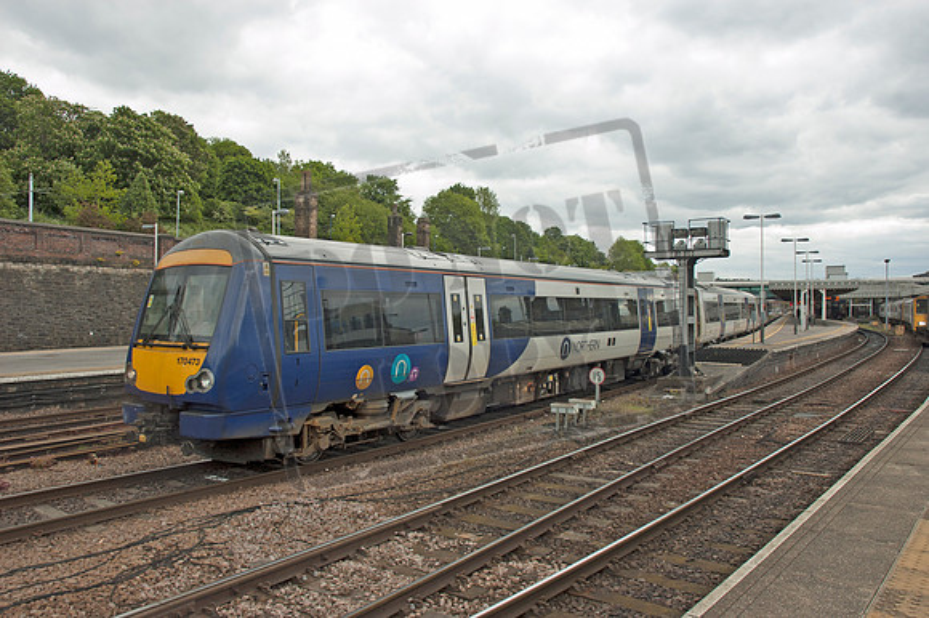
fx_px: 696
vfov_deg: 47.9
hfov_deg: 67.4
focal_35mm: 27
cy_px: 309
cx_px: 464
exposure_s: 1/200
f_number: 7.1
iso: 200
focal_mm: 18
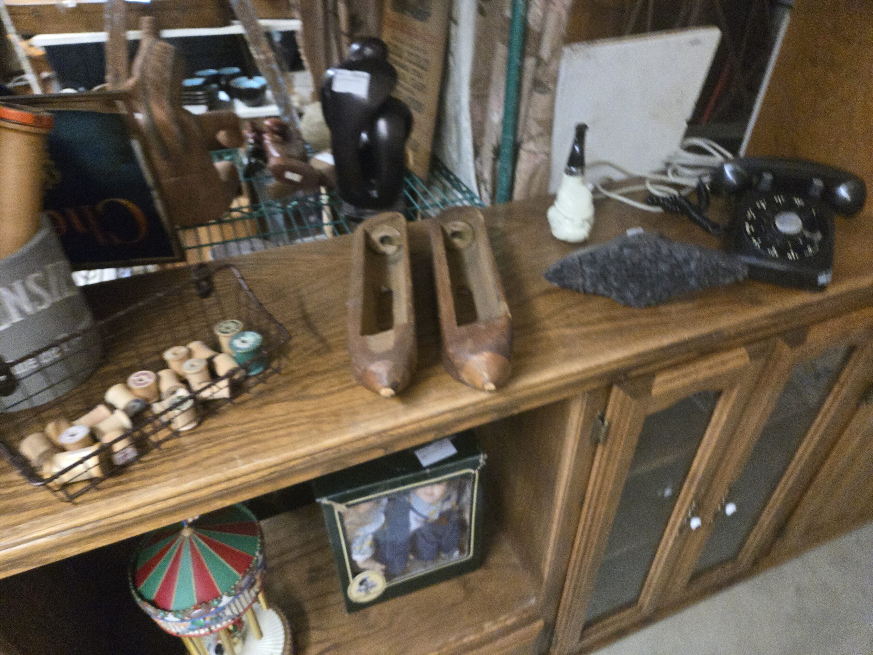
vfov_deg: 58.9
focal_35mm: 23
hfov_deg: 73.9
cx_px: 436
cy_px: 328
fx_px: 580
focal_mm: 5.4
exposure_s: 1/60
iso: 1250
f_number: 1.8
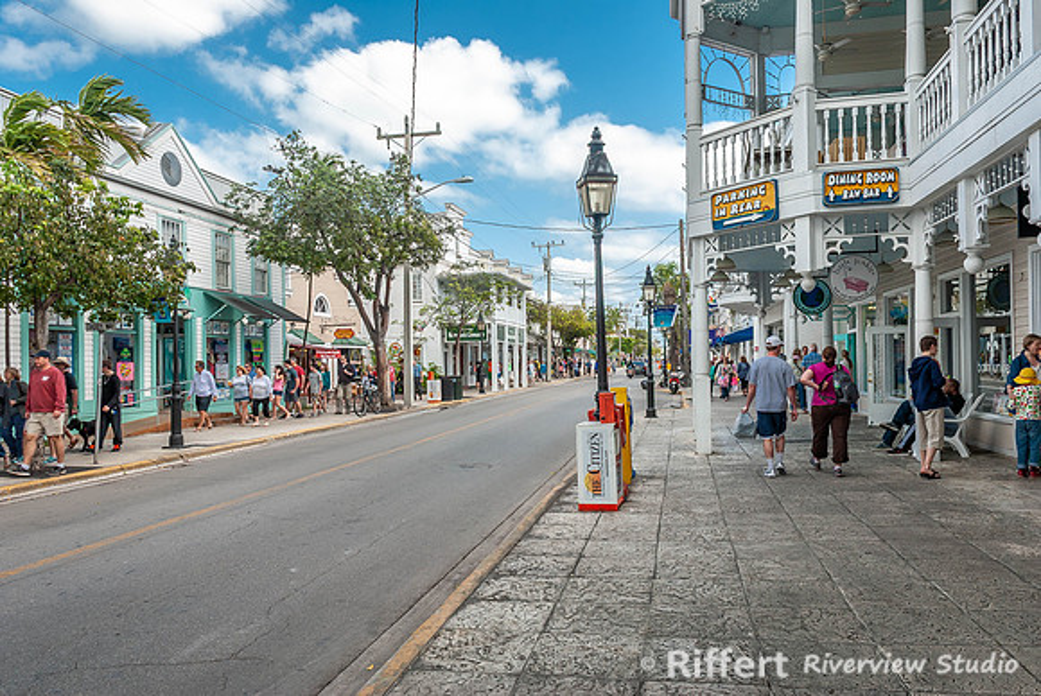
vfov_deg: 48.0
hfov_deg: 67.3
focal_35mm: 27
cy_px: 348
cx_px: 520
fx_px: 782
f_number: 6.3
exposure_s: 1/160
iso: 100
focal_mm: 18
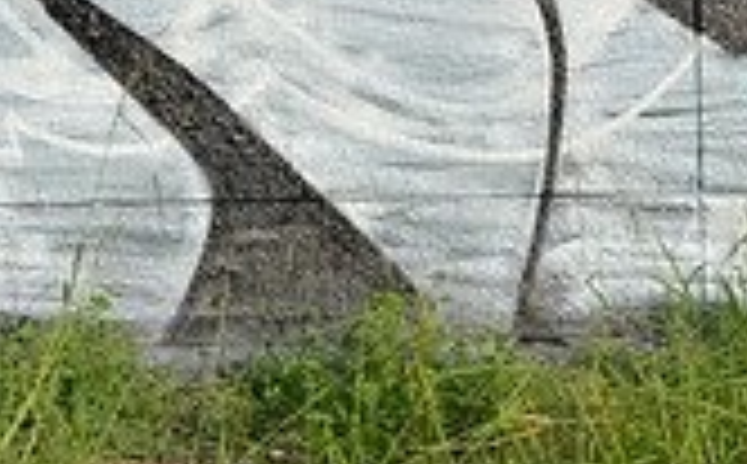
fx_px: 2824
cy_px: -212
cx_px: -27
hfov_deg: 14.8
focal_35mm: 139
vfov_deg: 9.2
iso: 160
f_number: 10
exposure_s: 1/400
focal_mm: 26
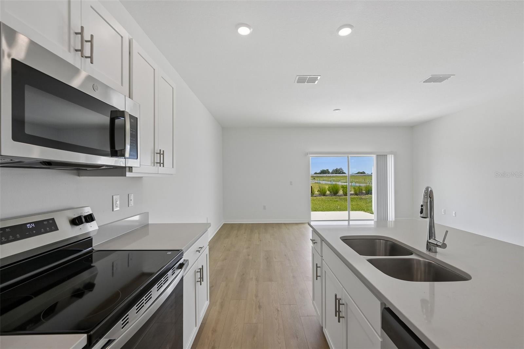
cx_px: 262
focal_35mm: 16
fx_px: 226
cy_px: 174
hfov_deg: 98.6
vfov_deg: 75.5
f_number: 8
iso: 400
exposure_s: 1/250
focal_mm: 15.5
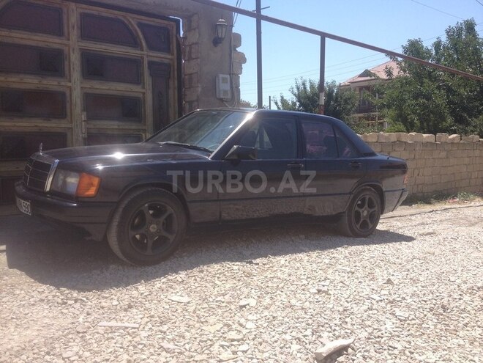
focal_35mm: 35
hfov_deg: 52.6
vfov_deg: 40.7
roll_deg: -0.5
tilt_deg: -6.5
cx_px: 242
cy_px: 182
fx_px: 488
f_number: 2.4
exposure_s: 1/1346
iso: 50
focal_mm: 4.28
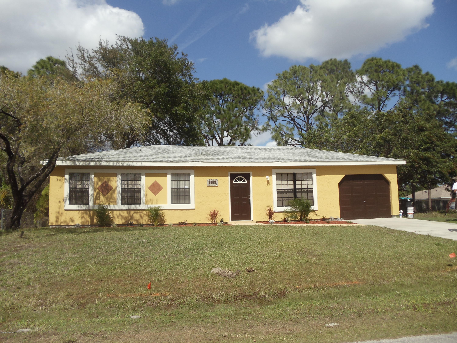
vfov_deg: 32.9
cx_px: 228
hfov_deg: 42.9
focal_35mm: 44
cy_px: 172
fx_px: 581
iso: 100
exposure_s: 1/500
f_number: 7.1
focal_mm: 6
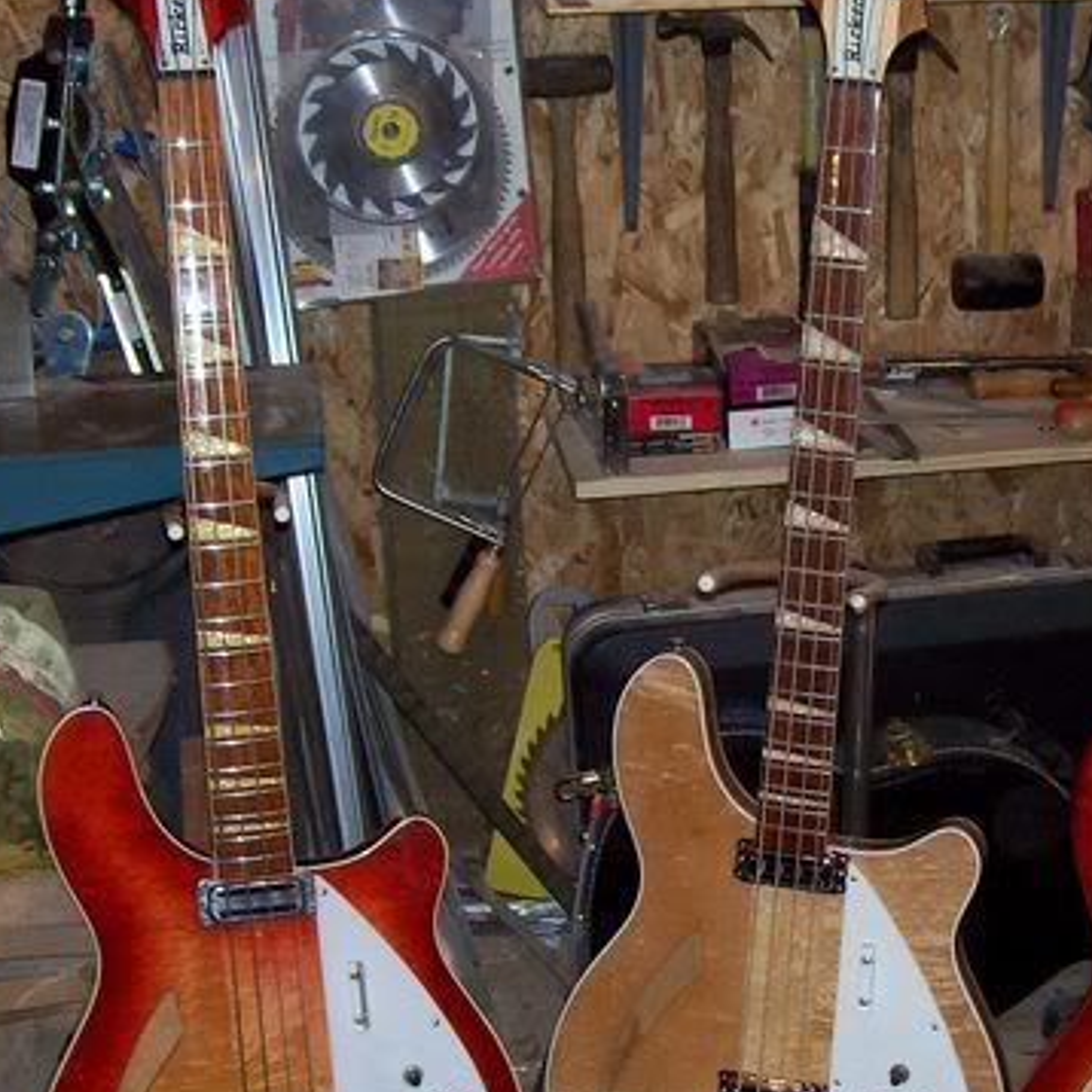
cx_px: 740
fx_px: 2534
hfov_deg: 24.2
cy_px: 581
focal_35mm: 71
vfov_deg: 24.3
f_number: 2.7
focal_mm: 6
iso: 80
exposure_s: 1/64
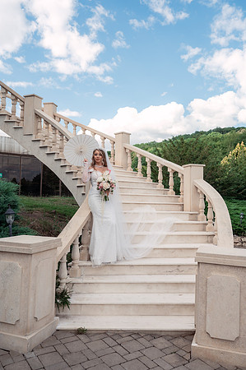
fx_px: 288
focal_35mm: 28
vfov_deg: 65.5
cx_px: 123
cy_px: 185
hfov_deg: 46.3
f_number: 4
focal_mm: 28
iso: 160
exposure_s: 1/500
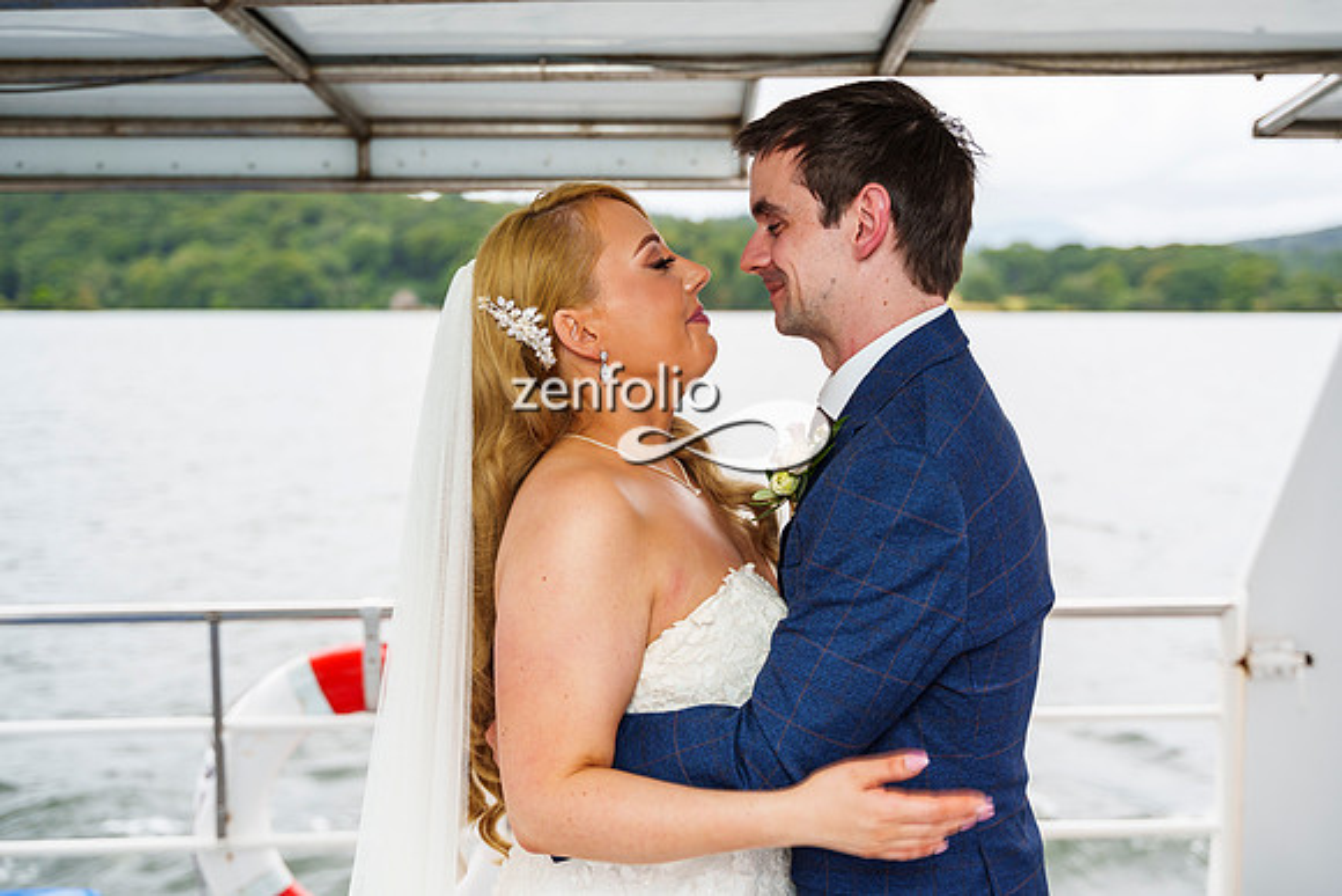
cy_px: 447
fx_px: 1663
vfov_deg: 30.1
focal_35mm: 45
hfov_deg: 44.0
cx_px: 694
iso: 250
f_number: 2.8
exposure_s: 1/250
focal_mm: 42
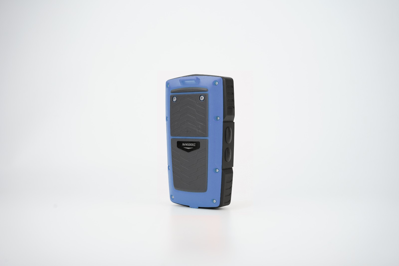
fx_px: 499
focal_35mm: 45
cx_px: 200
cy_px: 133
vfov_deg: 29.9
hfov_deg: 43.6
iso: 250
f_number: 8
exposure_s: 1/60
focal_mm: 45
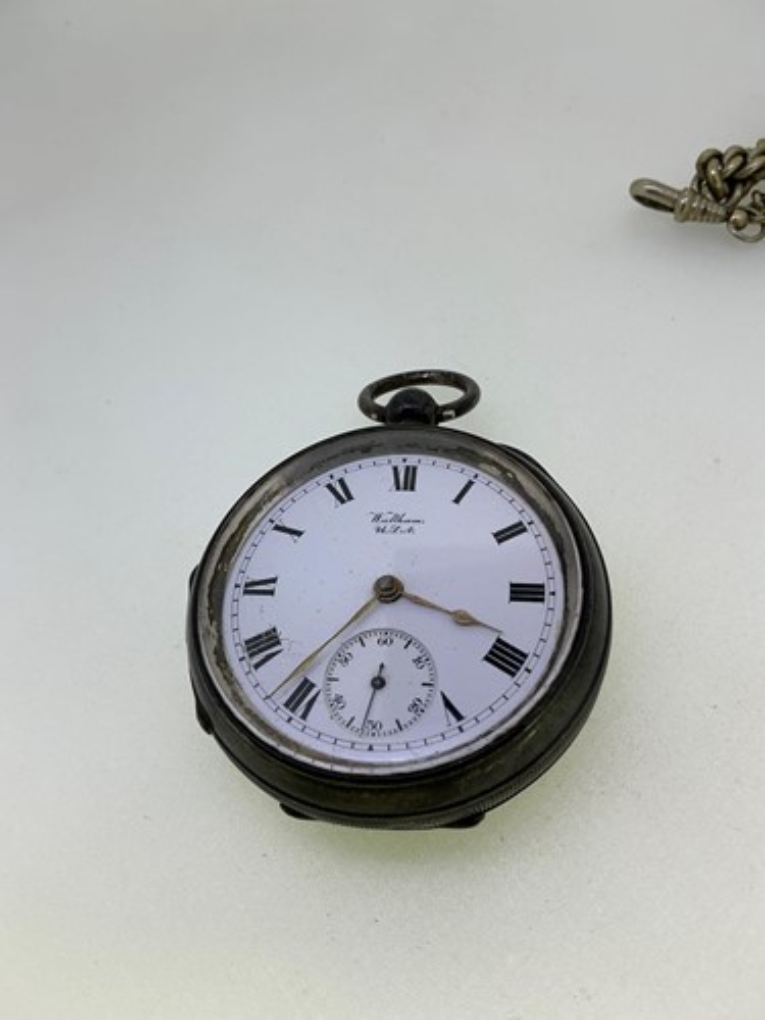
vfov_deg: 63.4
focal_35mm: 28
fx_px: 825
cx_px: 382
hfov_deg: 49.7
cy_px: 510
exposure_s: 1/218
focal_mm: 3
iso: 20
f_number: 1.8
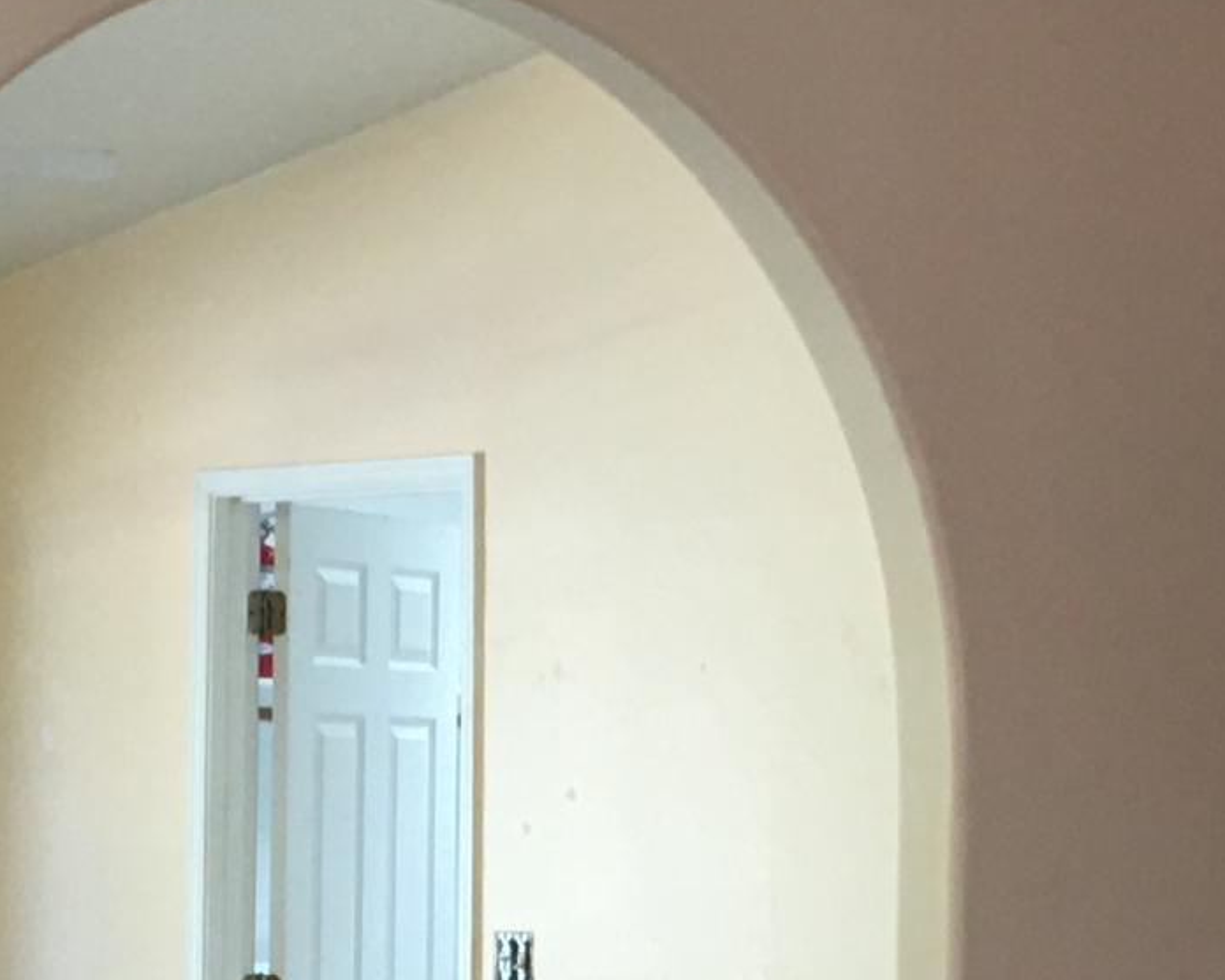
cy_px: 918
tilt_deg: +0.2
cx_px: 778
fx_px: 4424
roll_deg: -1.4
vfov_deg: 12.5
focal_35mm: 122
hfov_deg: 15.7
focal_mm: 4.15
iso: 32
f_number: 2.2
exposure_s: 1/15
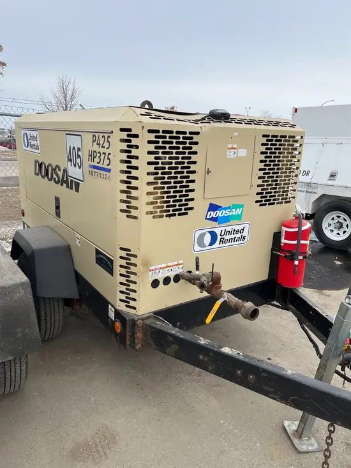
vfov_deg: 67.3
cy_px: 234
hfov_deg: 53.1
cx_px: 176
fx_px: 351
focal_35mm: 26
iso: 50
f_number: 1.6
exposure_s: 1/1225
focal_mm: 5.1
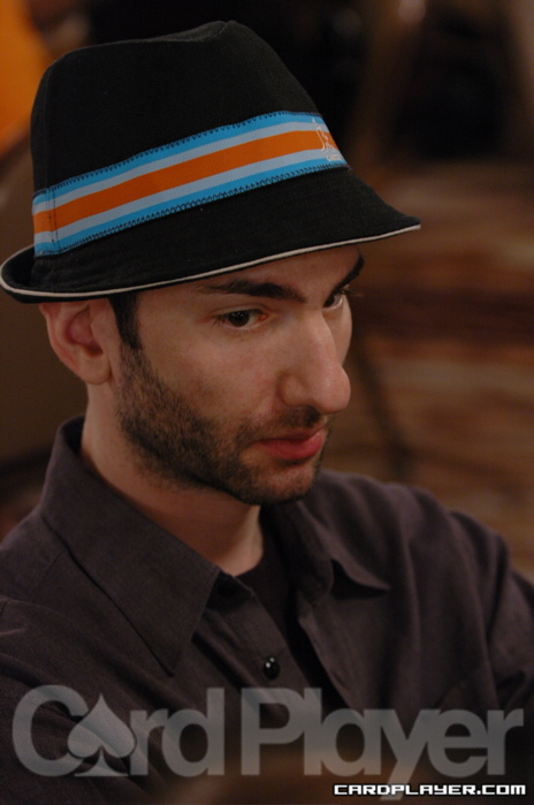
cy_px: 402
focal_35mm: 105
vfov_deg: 19.5
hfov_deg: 13.0
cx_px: 267
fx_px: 2343
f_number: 2.8
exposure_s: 1/80
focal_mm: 70
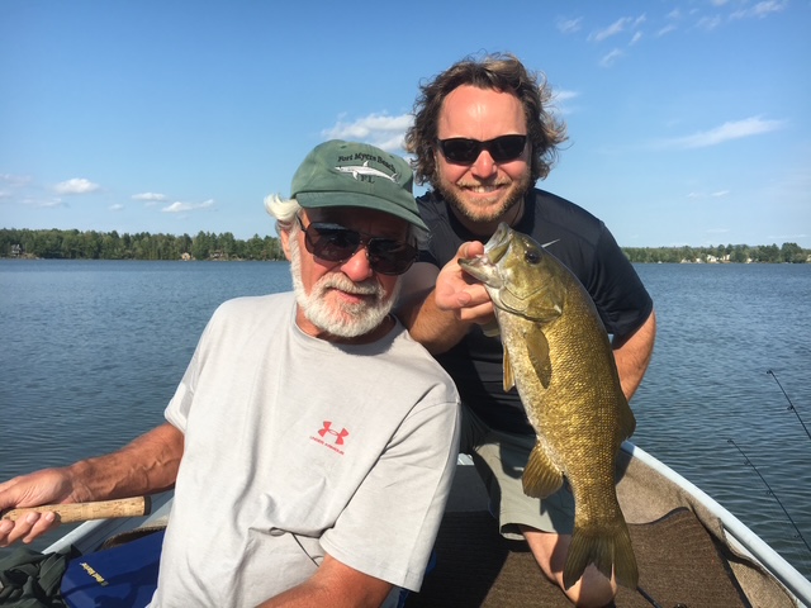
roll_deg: +1.0
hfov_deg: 61.7
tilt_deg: -3.2
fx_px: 679
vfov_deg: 48.2
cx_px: 406
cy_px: 304
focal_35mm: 29
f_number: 2.2
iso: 25
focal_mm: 4.15
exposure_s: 1/1326
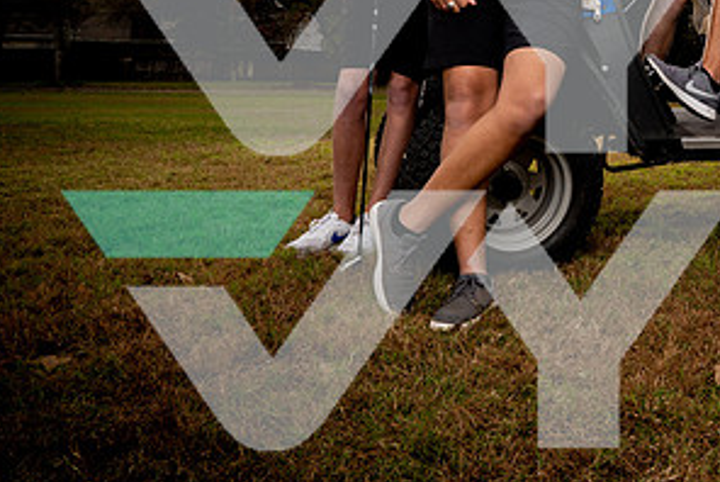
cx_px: 688
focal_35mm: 47
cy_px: 26
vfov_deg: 27.4
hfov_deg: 38.1
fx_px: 941
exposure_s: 1/250
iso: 400
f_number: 11
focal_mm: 24
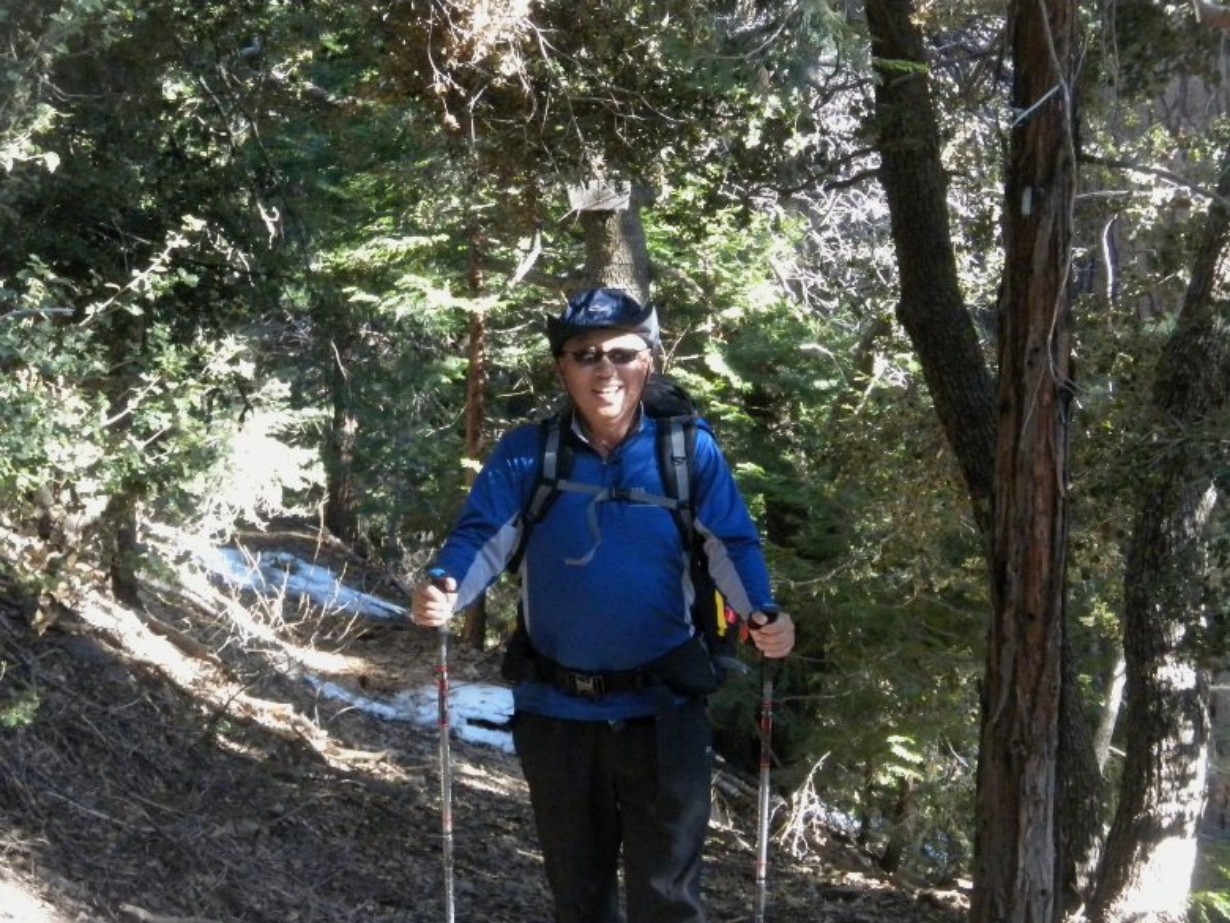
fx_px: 3020
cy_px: 462
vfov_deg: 17.4
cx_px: 615
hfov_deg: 23.0
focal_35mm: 85
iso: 800
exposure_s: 1/110
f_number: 5.1
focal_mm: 15
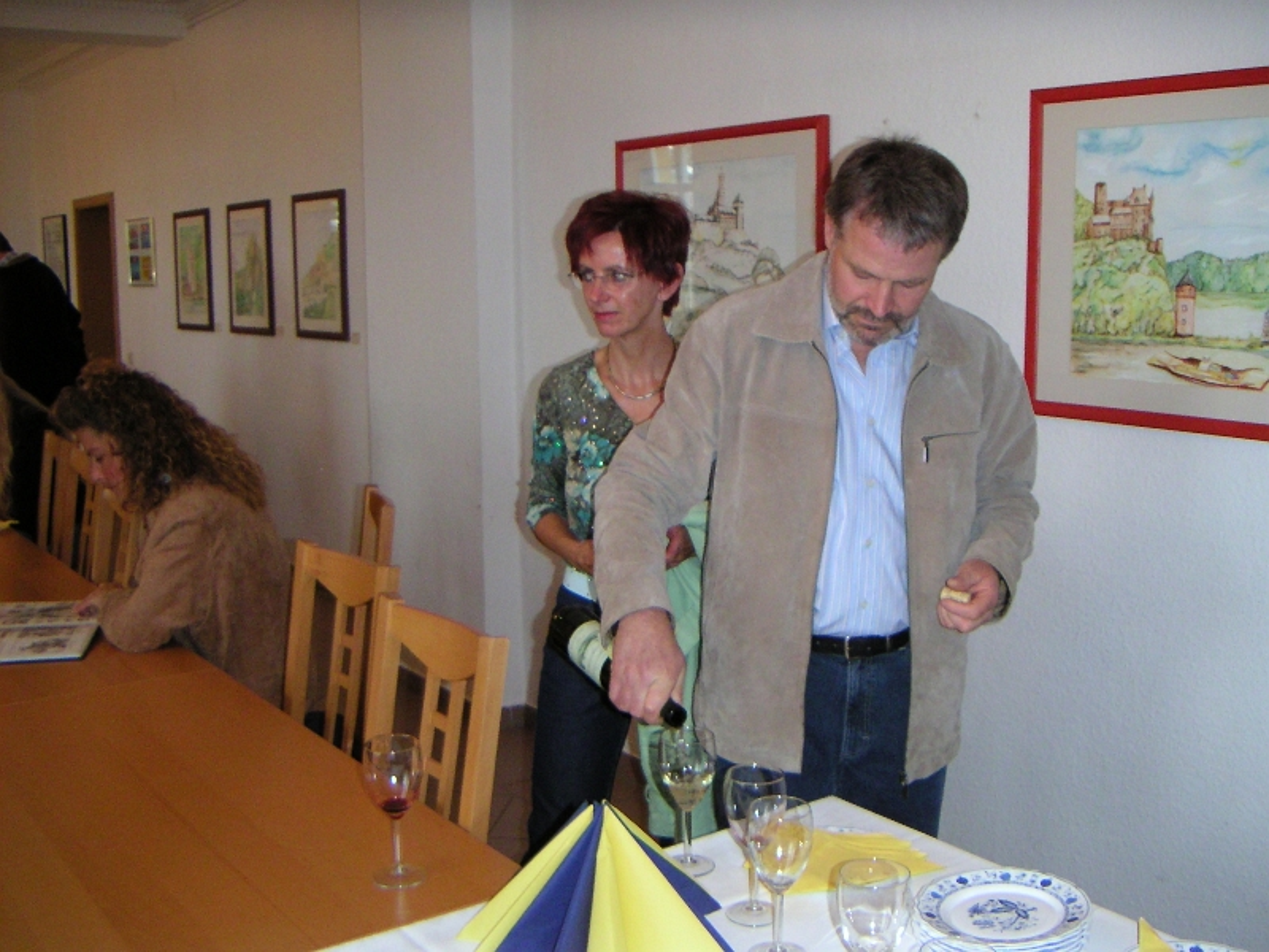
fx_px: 1356
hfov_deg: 50.1
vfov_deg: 38.7
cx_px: 634
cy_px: 476
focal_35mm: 37
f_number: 2.8
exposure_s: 1/45
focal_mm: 4.8
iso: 200
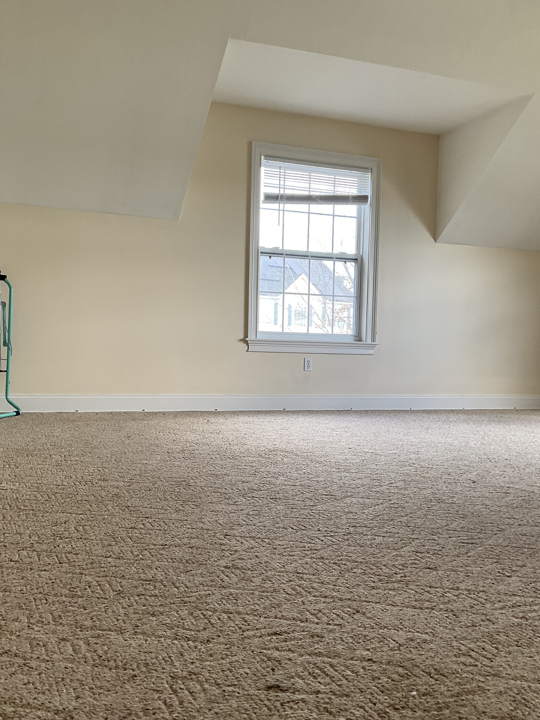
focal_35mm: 34
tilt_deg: -2.9
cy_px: 401
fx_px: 707
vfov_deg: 53.8
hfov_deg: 41.7
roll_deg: -0.4
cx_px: 226
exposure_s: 1/122
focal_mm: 3
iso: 64
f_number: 1.8
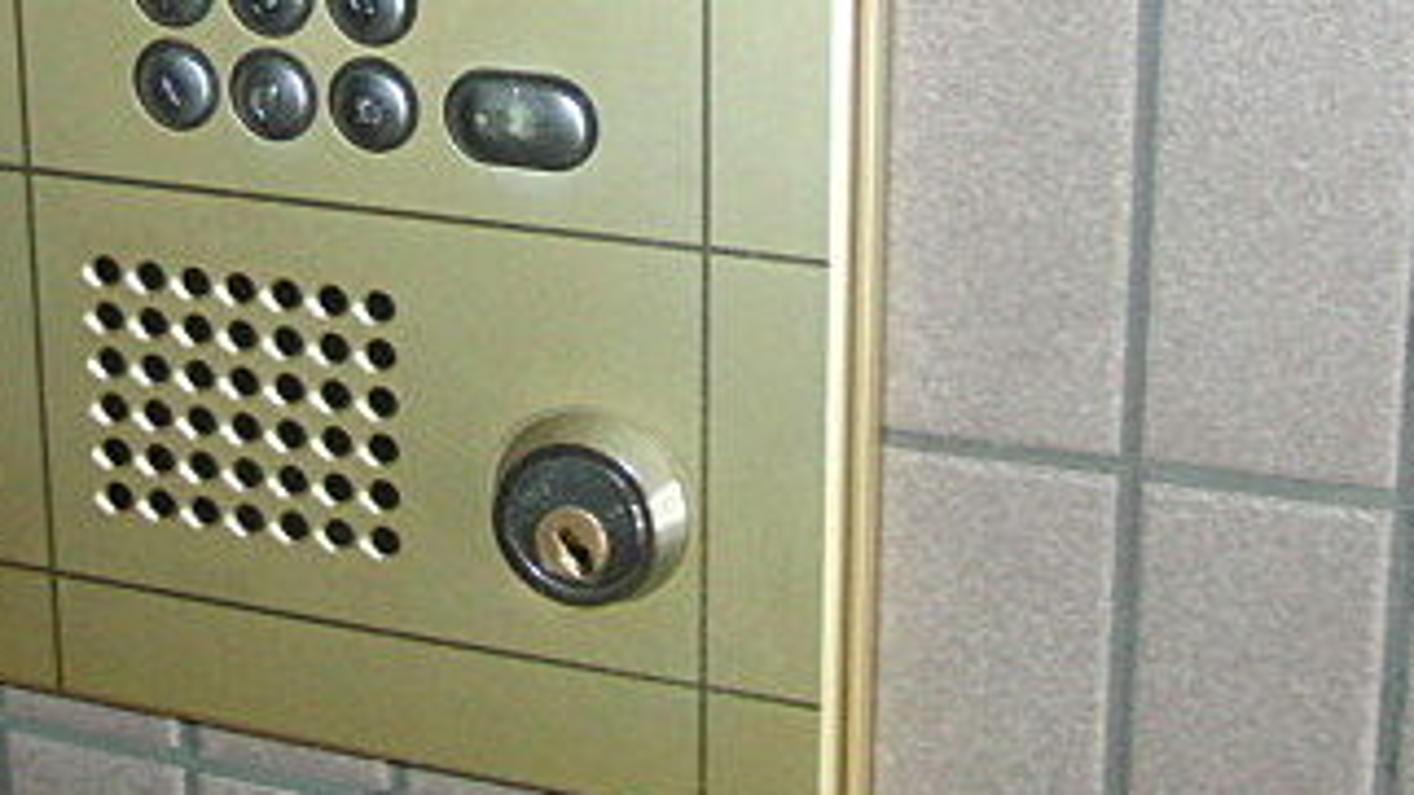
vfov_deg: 14.7
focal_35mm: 80
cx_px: 321
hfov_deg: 26.1
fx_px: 2999
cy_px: -70
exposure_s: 1/60
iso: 400
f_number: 3.6
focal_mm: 6.42
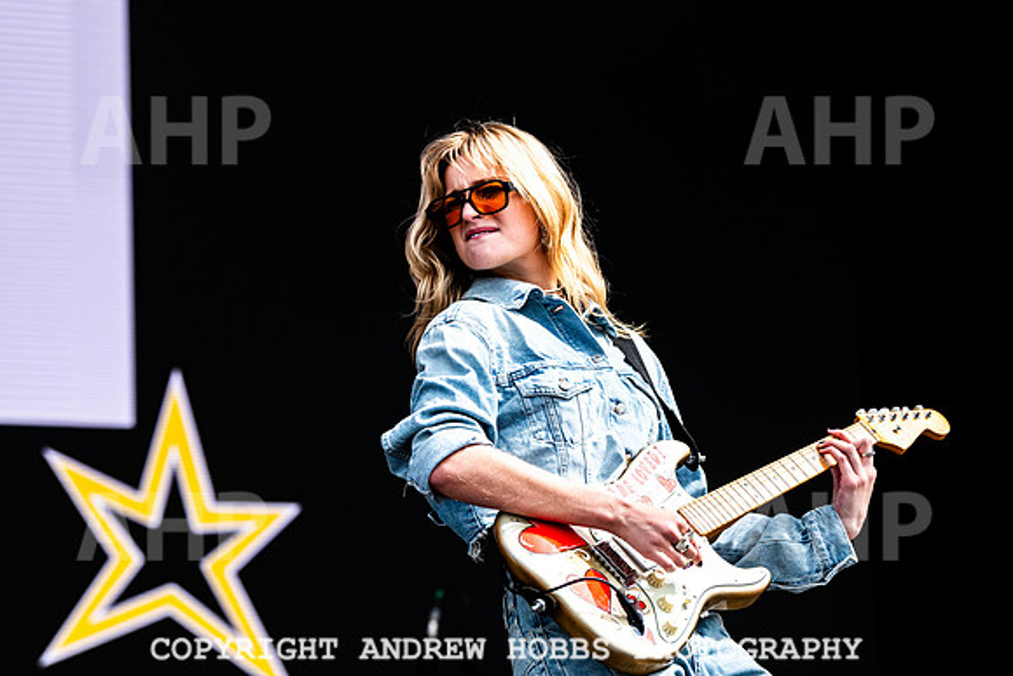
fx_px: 5116
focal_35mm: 182
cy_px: 221
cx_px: 538
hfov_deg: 11.3
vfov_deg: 7.6
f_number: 4.5
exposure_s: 1/2000
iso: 400
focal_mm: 135
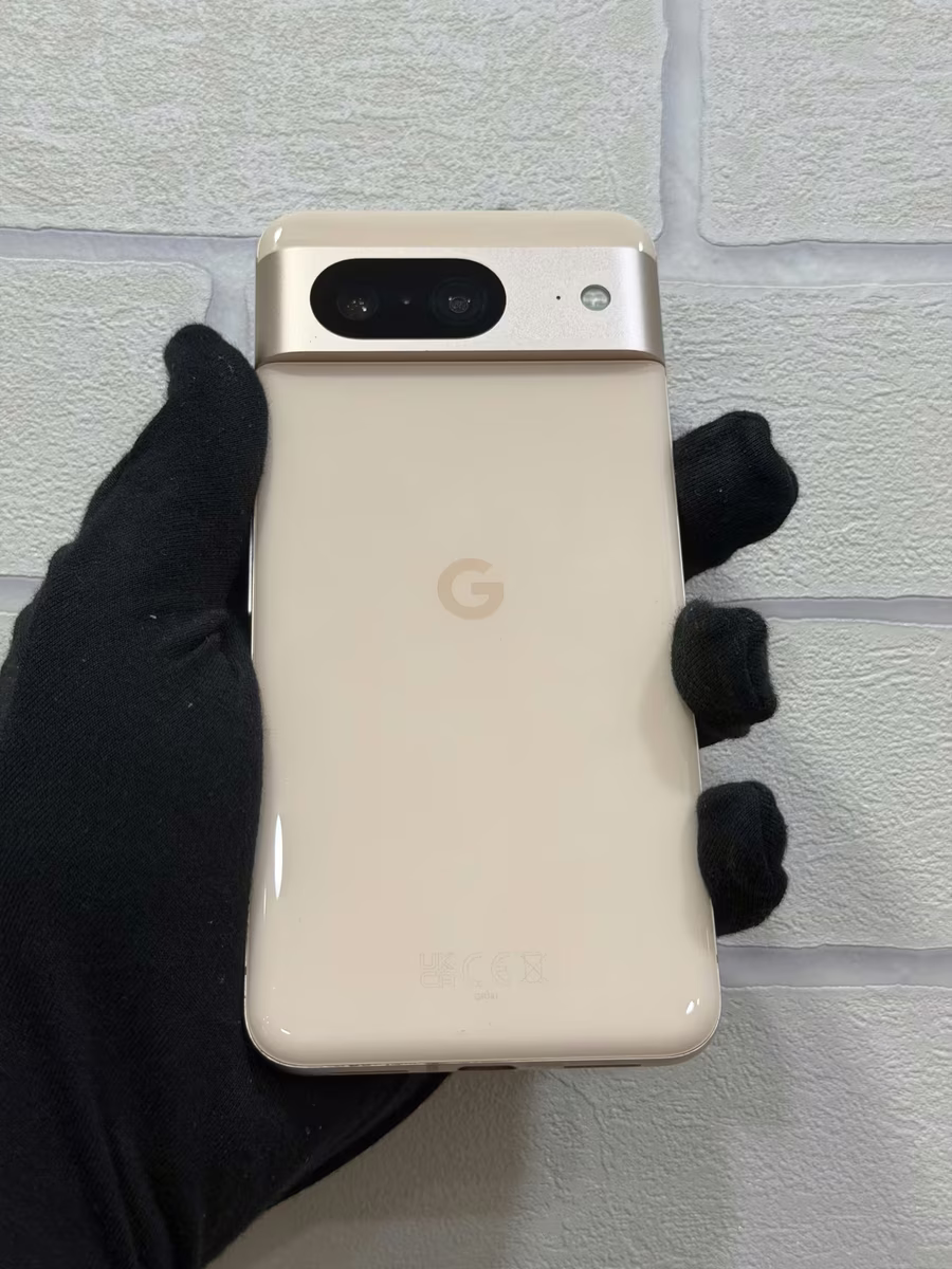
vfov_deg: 39.7
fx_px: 1760
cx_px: 476
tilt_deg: +7.3
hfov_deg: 30.3
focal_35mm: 48
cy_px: 634
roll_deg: -0.9
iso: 50
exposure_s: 1/100
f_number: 1.78
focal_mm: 6.76
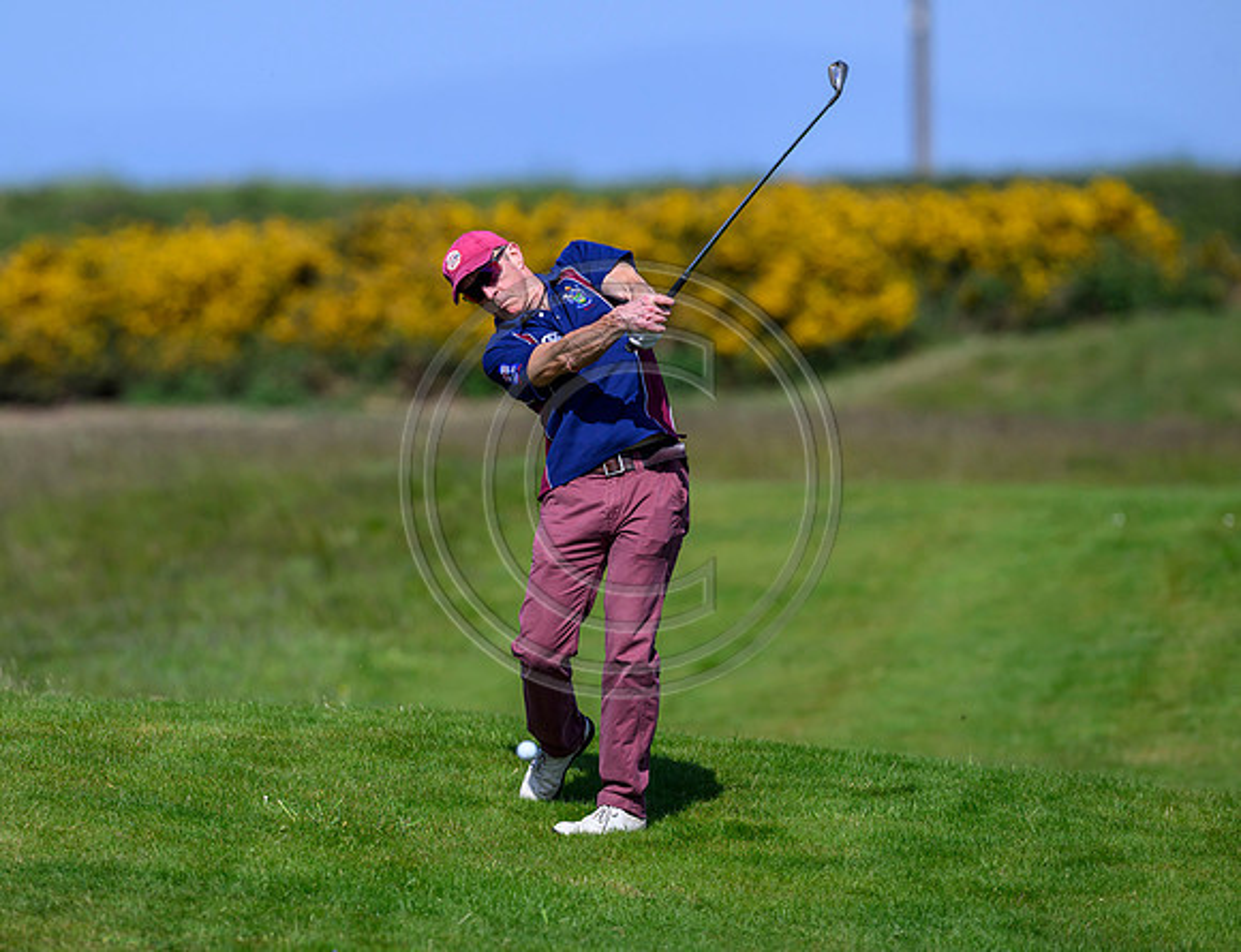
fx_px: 16655
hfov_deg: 4.3
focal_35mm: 461
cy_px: 452
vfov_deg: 3.3
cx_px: 492
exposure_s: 1/5000
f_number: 4.5
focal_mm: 400
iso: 500
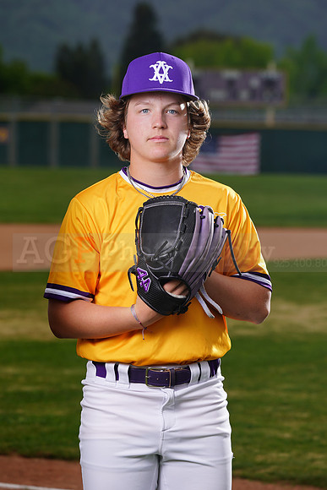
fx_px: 2614
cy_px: 245
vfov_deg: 10.7
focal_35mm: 192
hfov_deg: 7.2
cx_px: 164
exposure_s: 1/250
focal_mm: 192
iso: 100
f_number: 8
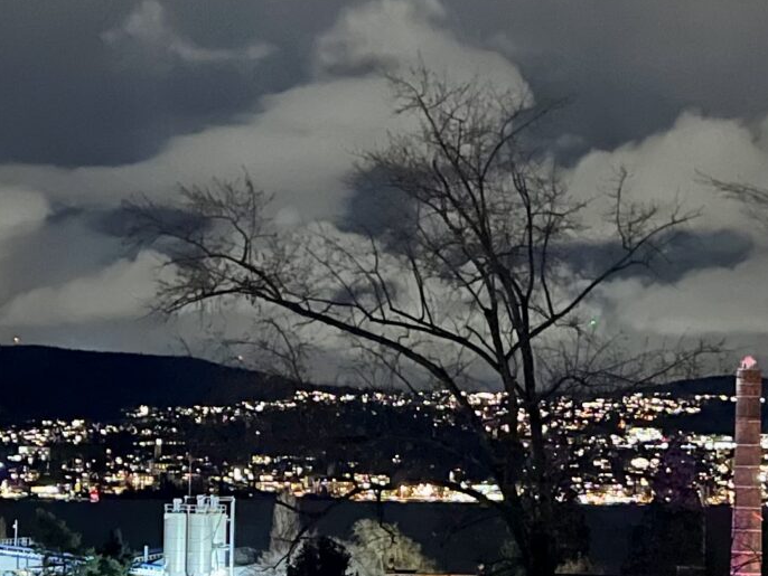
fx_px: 2153
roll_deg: -0.7
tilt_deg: +1.1
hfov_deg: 20.2
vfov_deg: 15.2
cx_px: 408
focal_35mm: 97
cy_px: 441
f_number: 1.5
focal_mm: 5.7
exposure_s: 1/5
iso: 1250
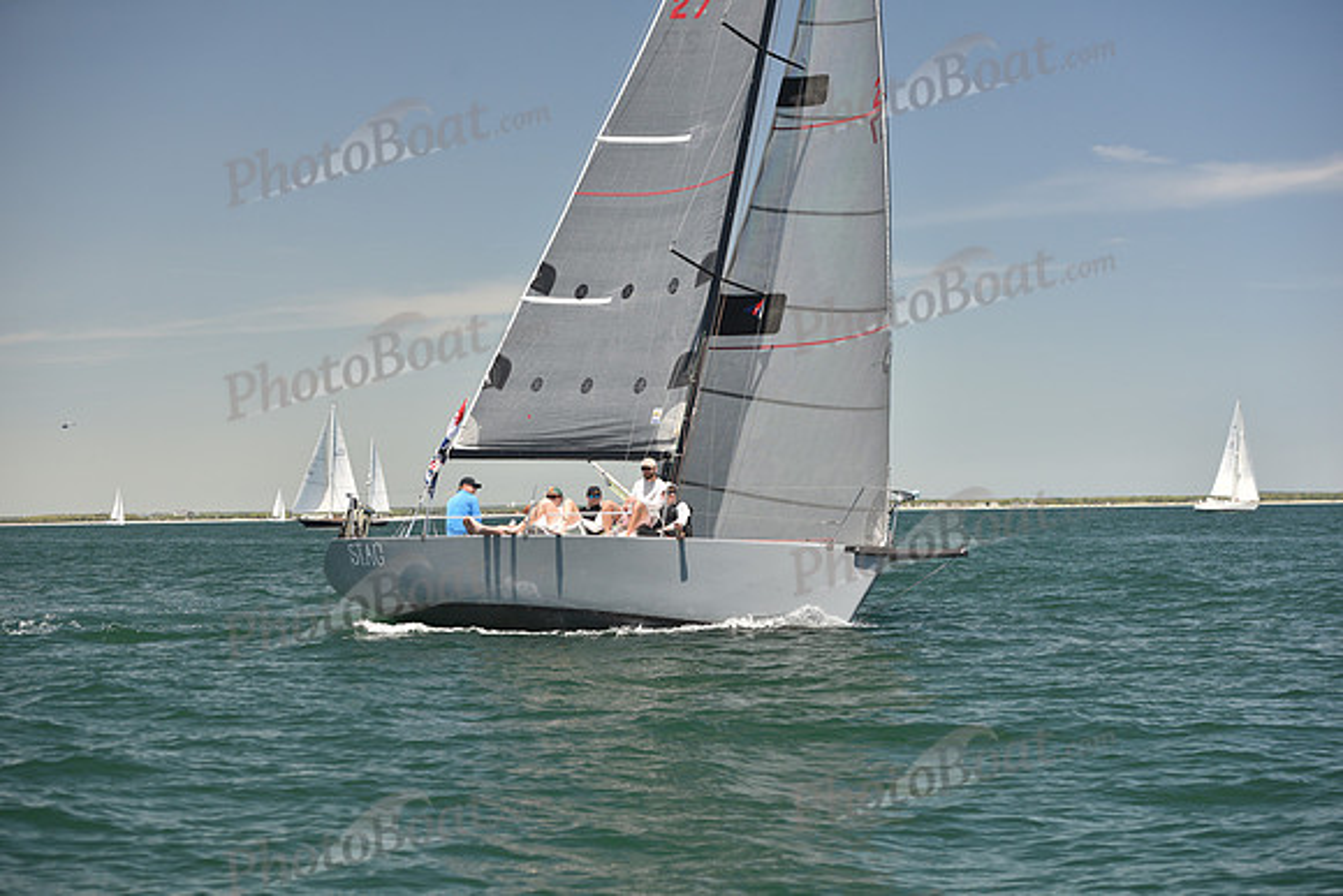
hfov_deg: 28.8
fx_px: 2612
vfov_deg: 19.5
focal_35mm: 70
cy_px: 448
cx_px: 672
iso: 250
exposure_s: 1/800
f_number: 4
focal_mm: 70
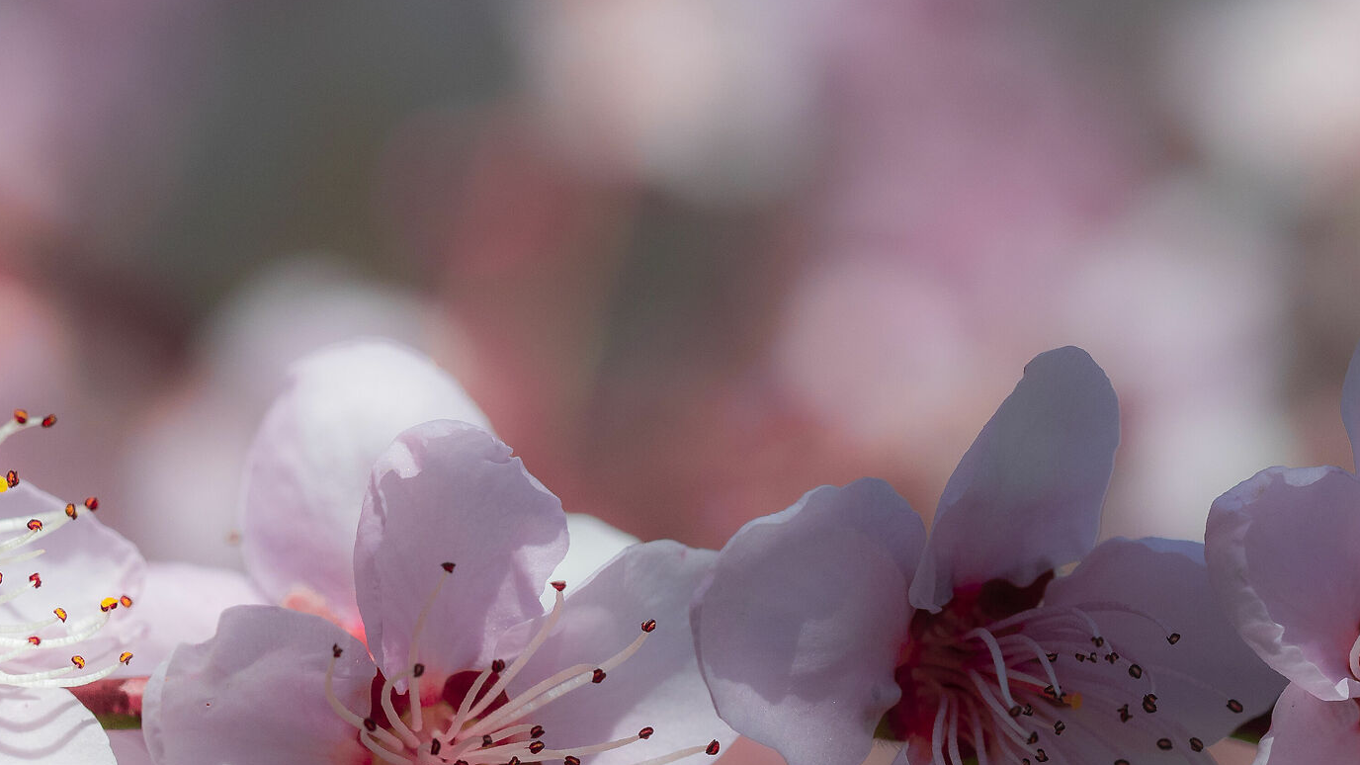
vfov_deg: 5.3
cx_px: 681
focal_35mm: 228
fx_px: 8222
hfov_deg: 9.5
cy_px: 812
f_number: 4
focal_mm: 60
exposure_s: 1/2500
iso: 250
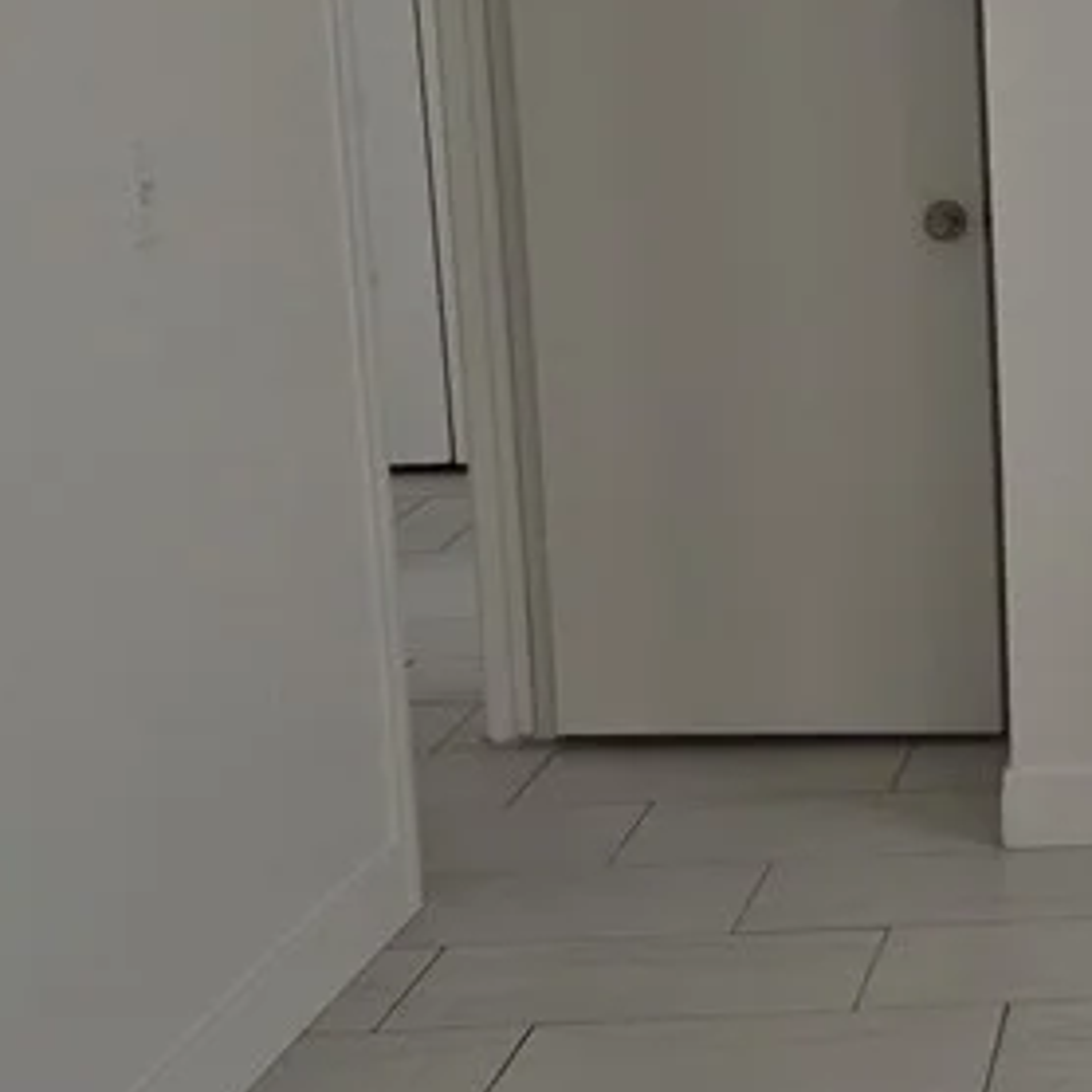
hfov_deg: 20.4
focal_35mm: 75
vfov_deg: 23.0
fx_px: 2677
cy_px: 389
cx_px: 1540
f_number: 1.8
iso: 50
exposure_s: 1/120
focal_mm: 5.4
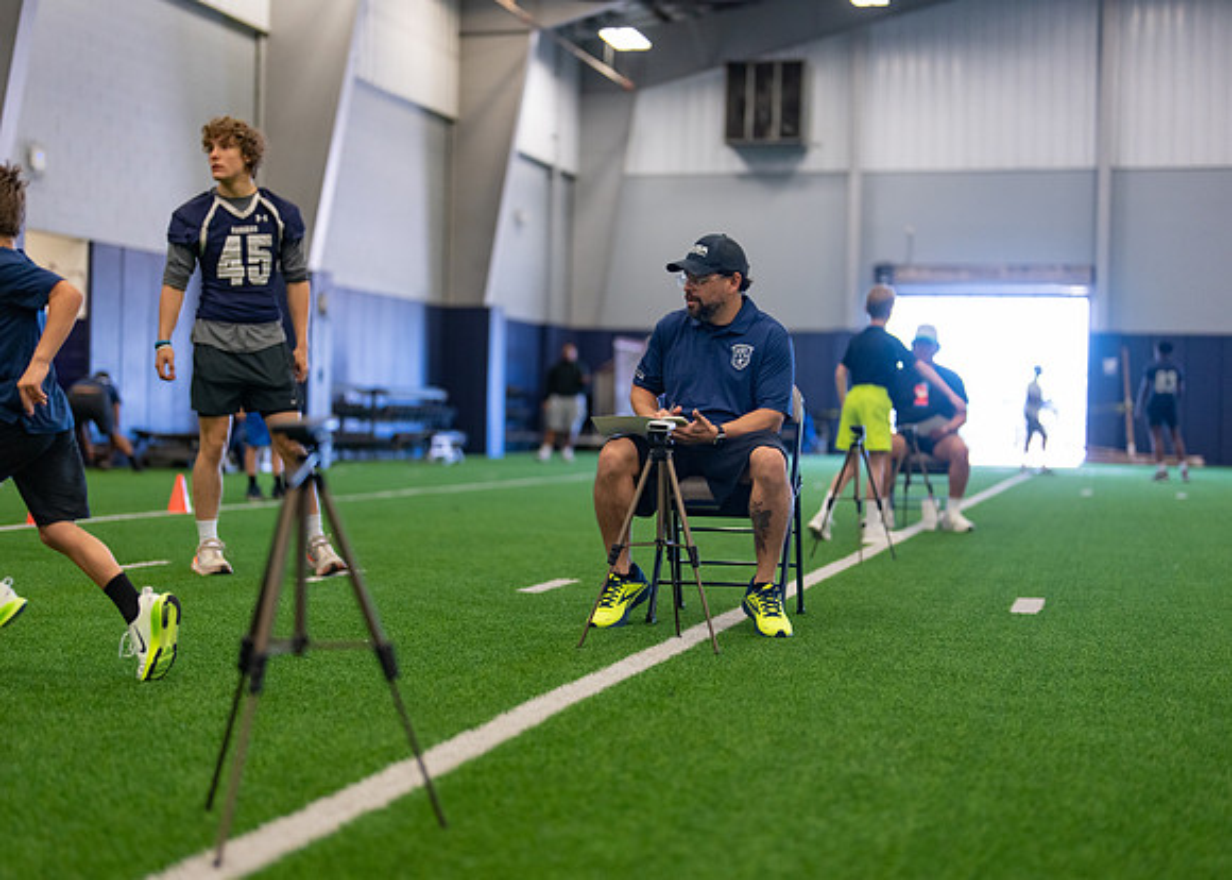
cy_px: 440
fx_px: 1922
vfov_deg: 25.8
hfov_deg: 35.5
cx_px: 616
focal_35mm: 55
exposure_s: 1/1000
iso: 1250
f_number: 1.2
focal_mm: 50
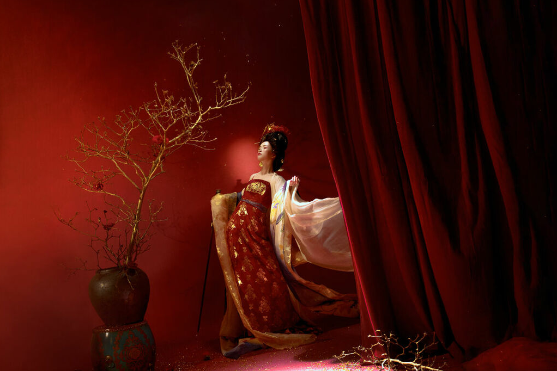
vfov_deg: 35.1
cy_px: 187
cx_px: 282
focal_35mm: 38
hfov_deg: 50.7
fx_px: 588
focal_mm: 37
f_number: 2.8
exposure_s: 1/400
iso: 1000
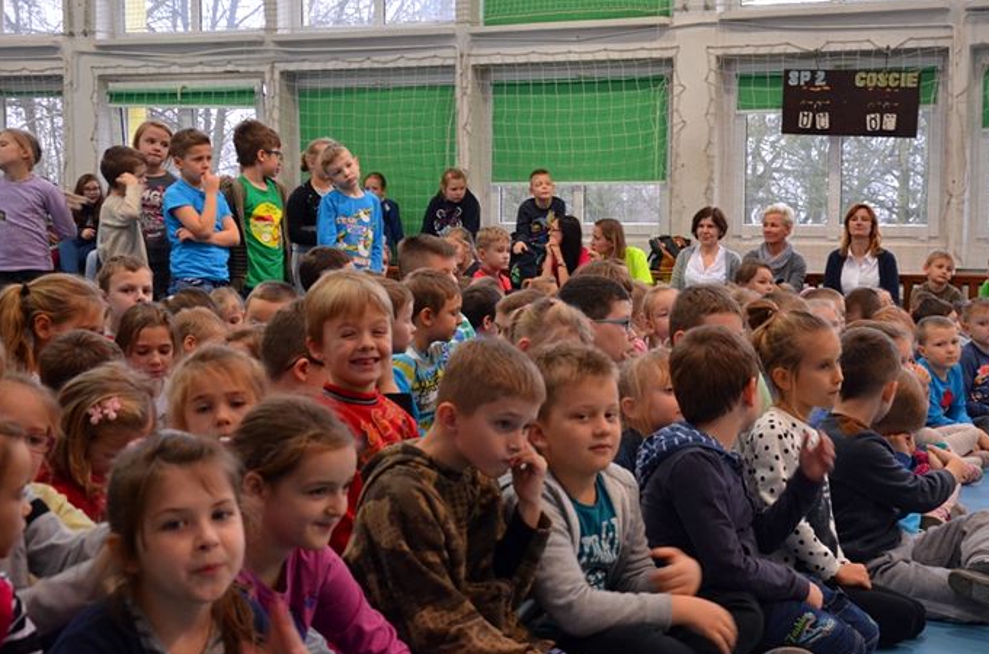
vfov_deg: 22.5
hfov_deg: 33.4
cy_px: 280
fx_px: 1644
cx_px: 569
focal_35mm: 60
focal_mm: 32
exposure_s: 1/50
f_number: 4.2
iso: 800
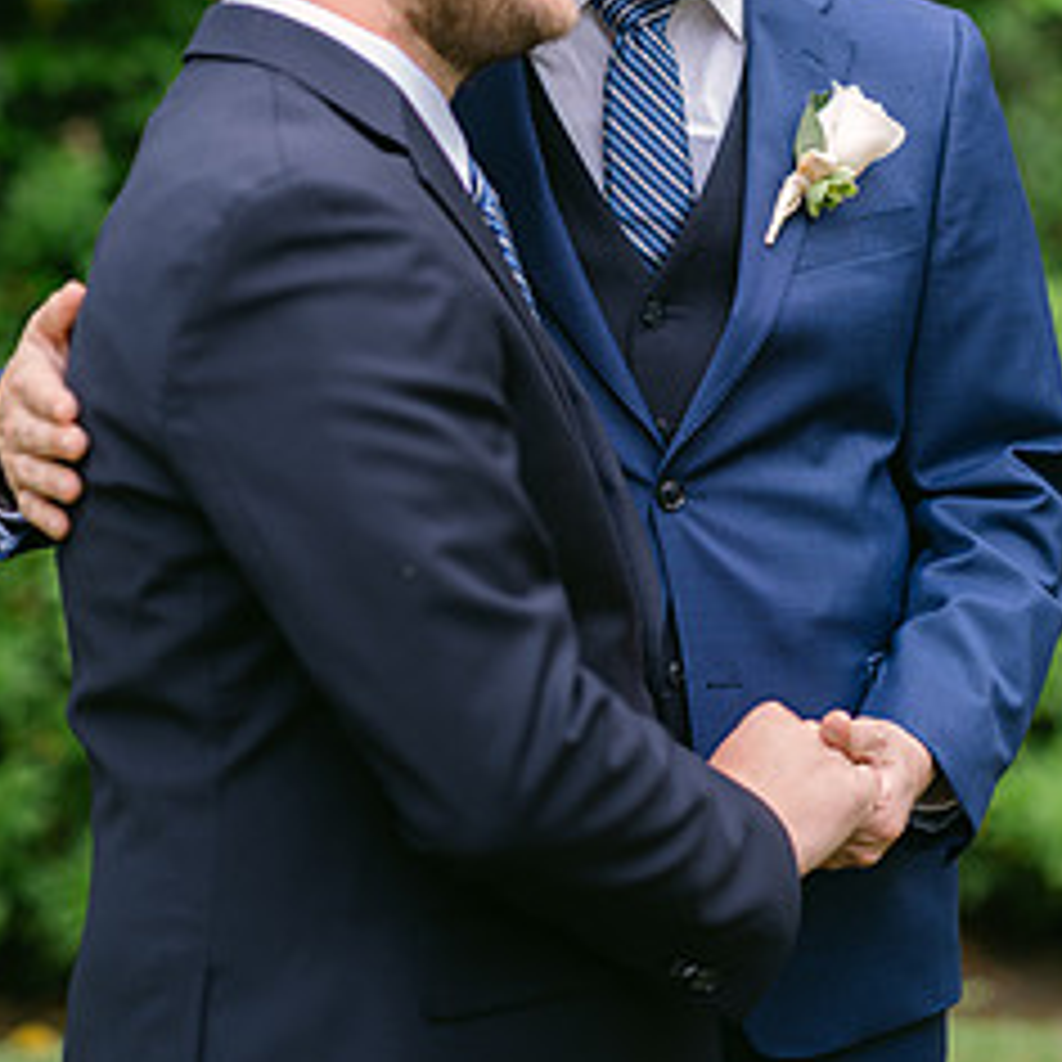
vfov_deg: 16.3
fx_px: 3679
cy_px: 266
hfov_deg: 16.4
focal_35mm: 106
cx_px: 601
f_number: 2
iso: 80
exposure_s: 1/300
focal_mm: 80
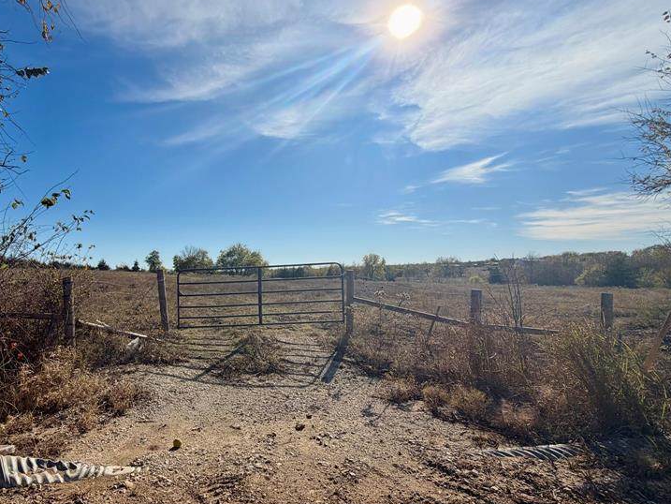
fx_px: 388
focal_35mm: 20
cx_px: 240
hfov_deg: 79.8
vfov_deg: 66.0
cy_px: 240
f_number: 2.2
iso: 20
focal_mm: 2.22
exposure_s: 1/1961
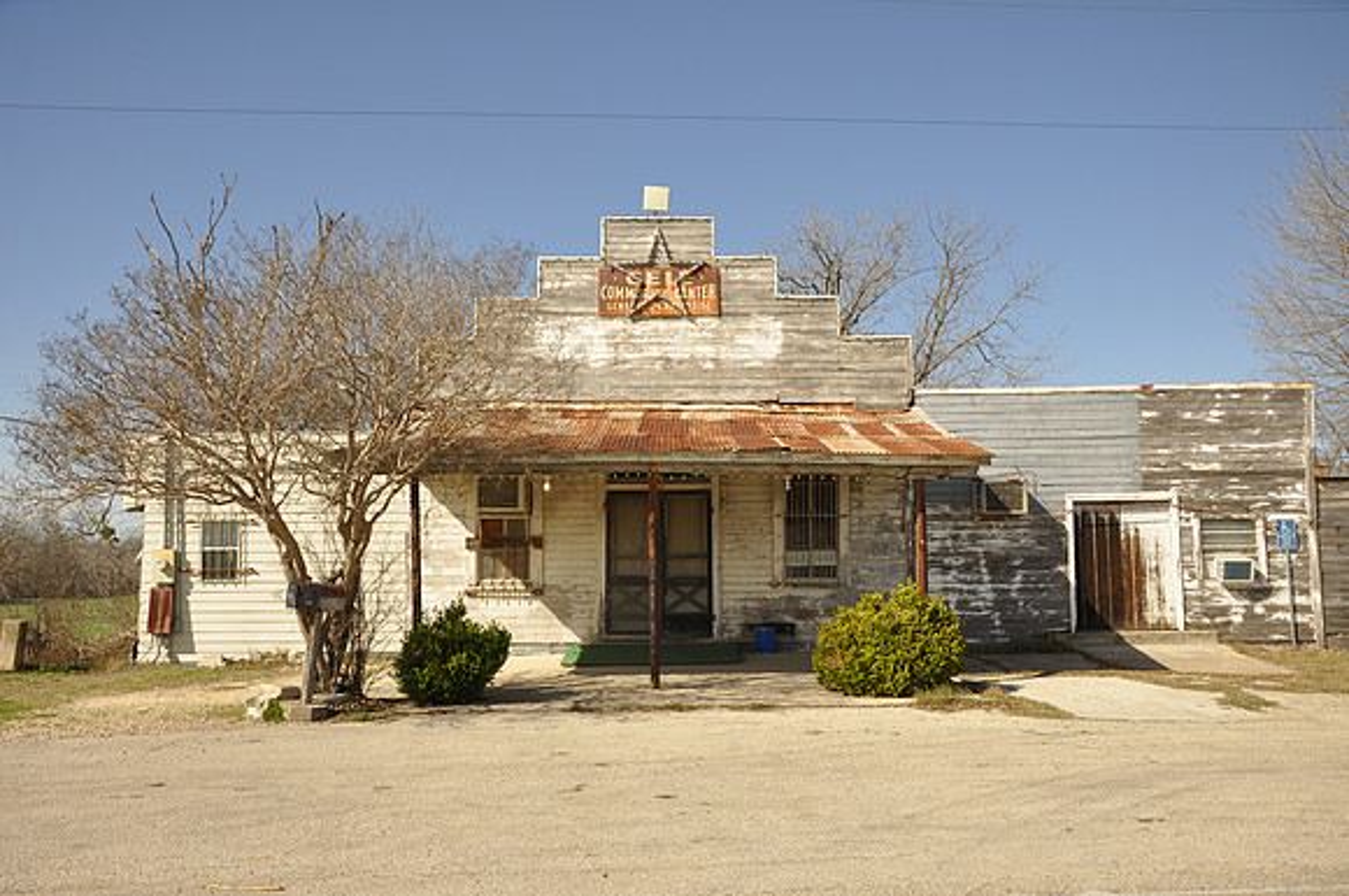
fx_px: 1179
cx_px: 674
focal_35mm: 32
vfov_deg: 41.6
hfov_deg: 59.6
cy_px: 448
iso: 200
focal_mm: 21
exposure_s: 1/200
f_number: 7.1
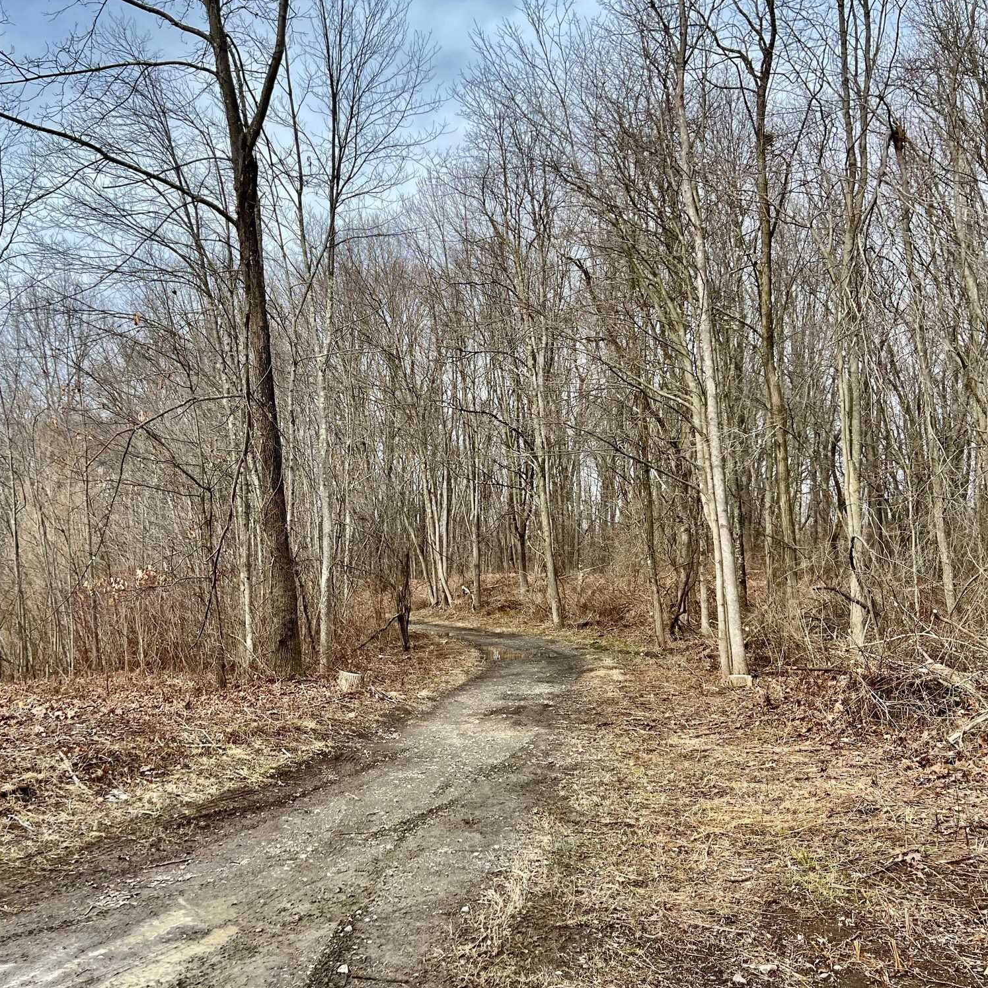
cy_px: 494
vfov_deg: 52.5
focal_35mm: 31
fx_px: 1001
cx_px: 396
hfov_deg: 52.2
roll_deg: +0.7
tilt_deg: -0.1
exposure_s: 1/1972
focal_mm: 5.7
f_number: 1.5
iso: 50
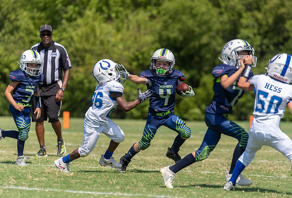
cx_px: 157
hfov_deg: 9.1
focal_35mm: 226
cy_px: 105
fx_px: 1840
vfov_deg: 6.2
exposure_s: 1/1600
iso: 100
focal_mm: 200
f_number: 3.5
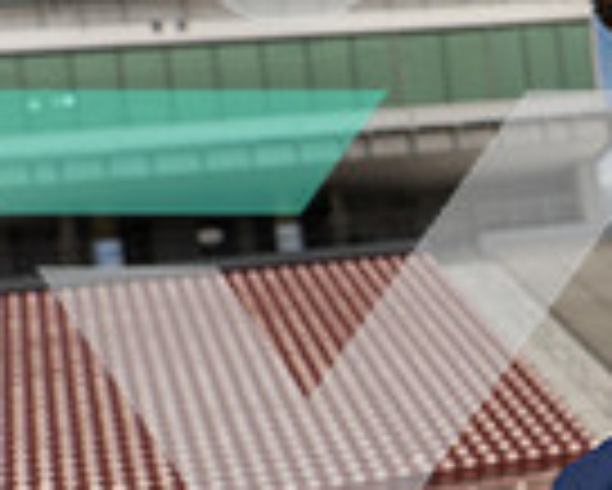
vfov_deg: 12.8
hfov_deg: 14.3
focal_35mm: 120
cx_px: 1062
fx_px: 2175
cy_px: 330
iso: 100
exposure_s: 1/250
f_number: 11
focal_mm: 30
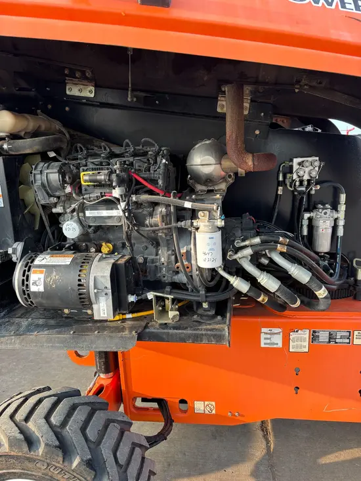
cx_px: 180
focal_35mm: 26
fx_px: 361
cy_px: 240
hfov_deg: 53.1
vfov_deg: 67.3
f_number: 1.6
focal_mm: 5.96
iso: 40
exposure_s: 1/263
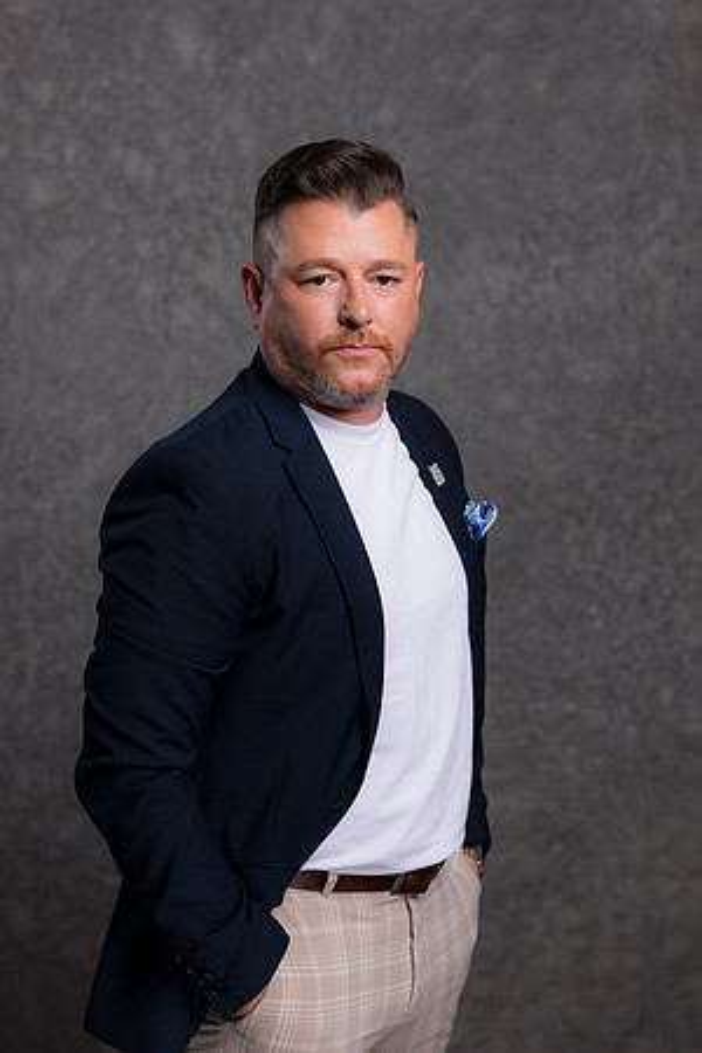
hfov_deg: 16.1
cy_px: 526
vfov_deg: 23.9
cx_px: 351
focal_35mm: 85
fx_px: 2486
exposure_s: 1/200
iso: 100
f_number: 5
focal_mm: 85
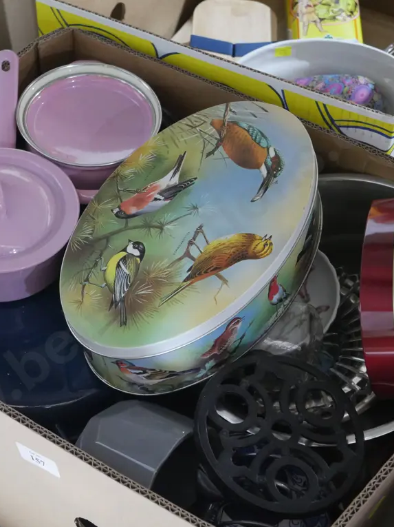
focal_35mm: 67
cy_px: 264
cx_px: 171
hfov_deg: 21.9
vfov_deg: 29.0
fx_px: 1018
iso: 3200
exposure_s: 1/25
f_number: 5.3
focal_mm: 25
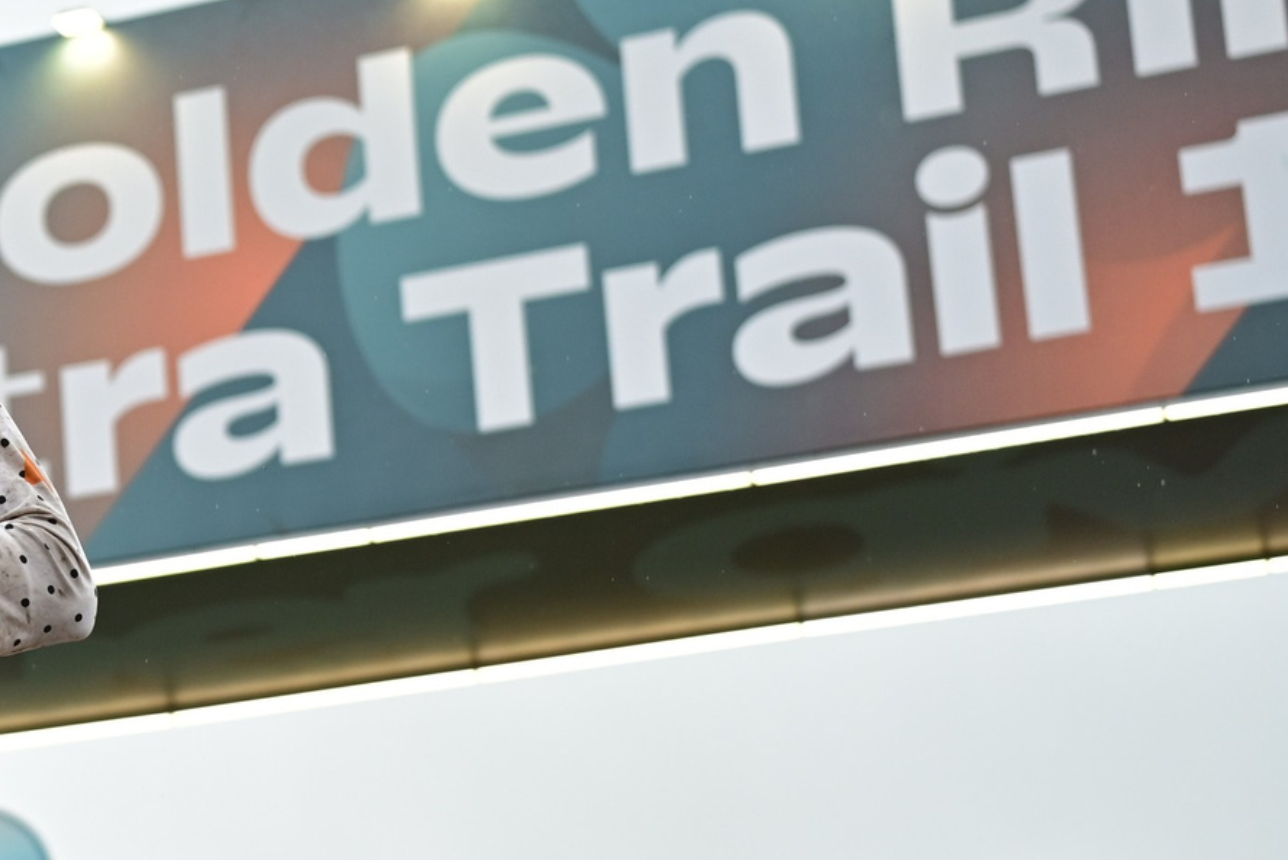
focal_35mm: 101
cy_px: 819
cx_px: 38
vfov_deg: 13.4
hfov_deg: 19.7
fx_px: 3615
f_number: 2
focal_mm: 35
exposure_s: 1/1250
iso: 400
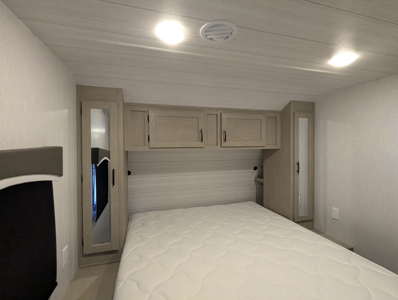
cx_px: 199
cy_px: 150
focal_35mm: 16
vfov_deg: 78.2
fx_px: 184
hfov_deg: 94.4
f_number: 2.2
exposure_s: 1/133
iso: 837
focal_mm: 2.35
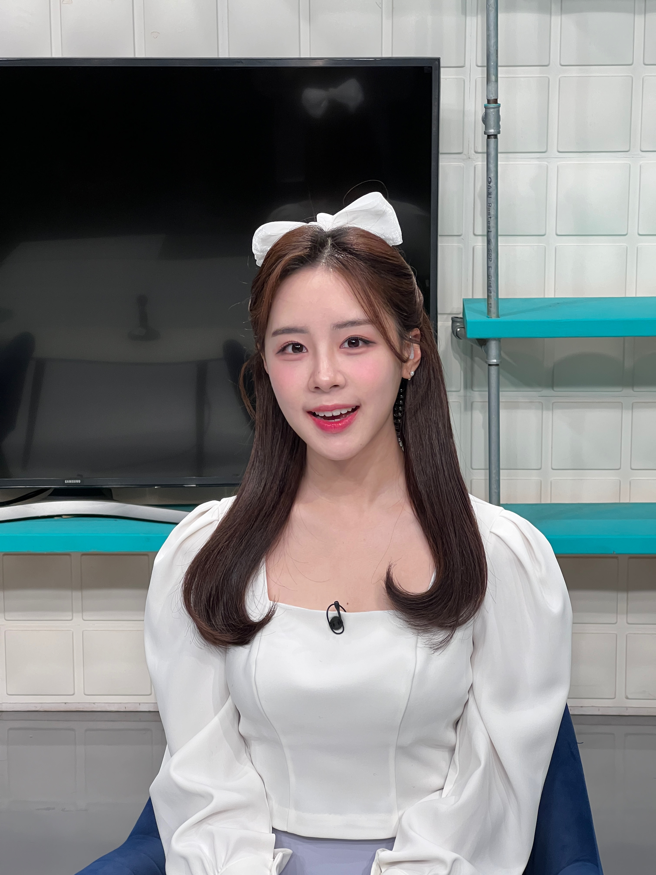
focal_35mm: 77
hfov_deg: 19.1
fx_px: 1946
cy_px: 438
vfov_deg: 25.3
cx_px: 328
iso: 160
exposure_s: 1/120
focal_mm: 9
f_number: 2.8
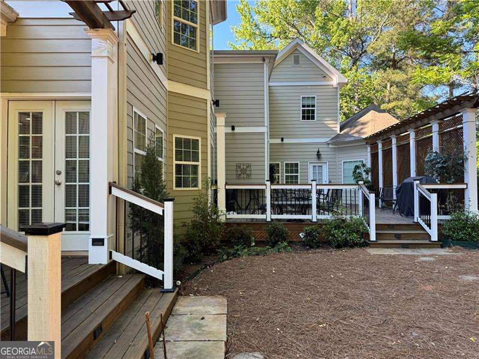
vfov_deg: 56.8
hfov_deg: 71.6
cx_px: 240
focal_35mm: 24
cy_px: 180
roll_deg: -0.3
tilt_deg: +1.6
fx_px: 332
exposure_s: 1/253
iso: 64
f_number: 1.78
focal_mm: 6.76
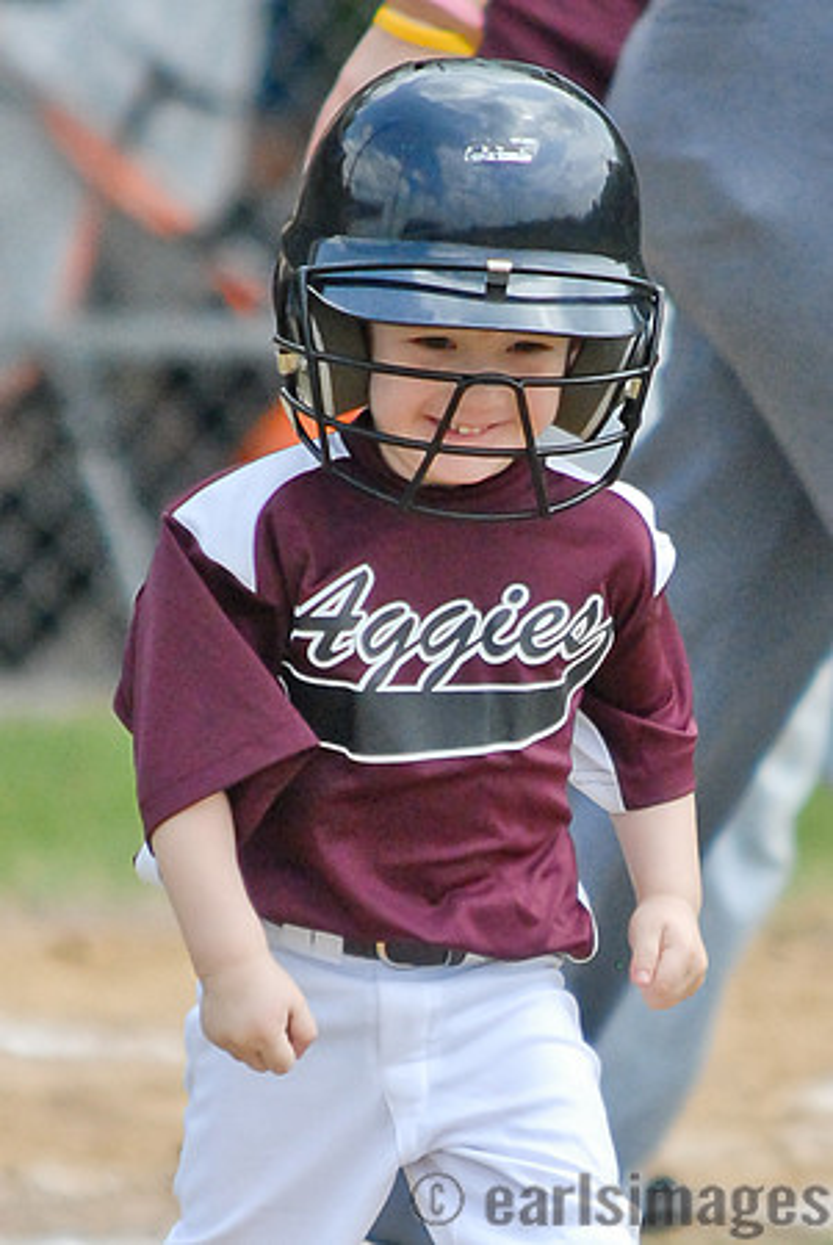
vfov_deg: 6.9
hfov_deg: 4.6
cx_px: 416
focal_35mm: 300
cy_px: 622
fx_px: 10388
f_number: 2.8
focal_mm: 200
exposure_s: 1/6400
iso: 800
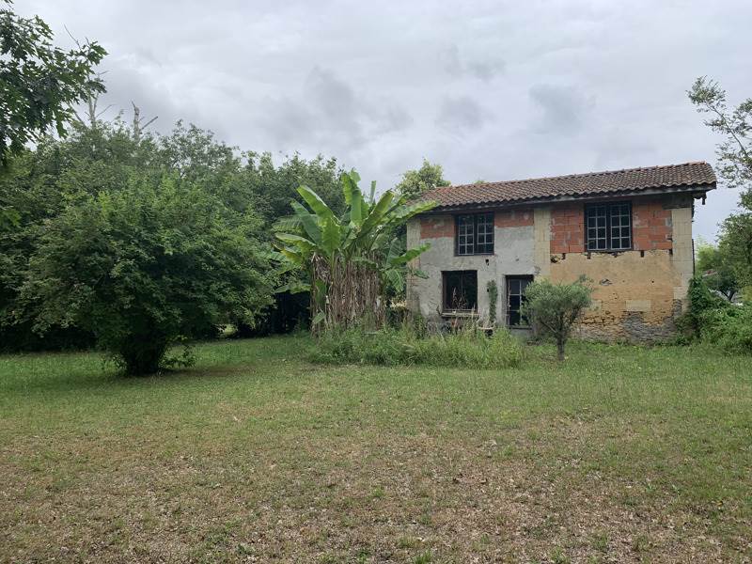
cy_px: 282
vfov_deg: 53.1
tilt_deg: +3.4
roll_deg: -0.4
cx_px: 376
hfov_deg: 67.3
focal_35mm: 26
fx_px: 565
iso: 25
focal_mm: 4.25
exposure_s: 1/991
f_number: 1.8
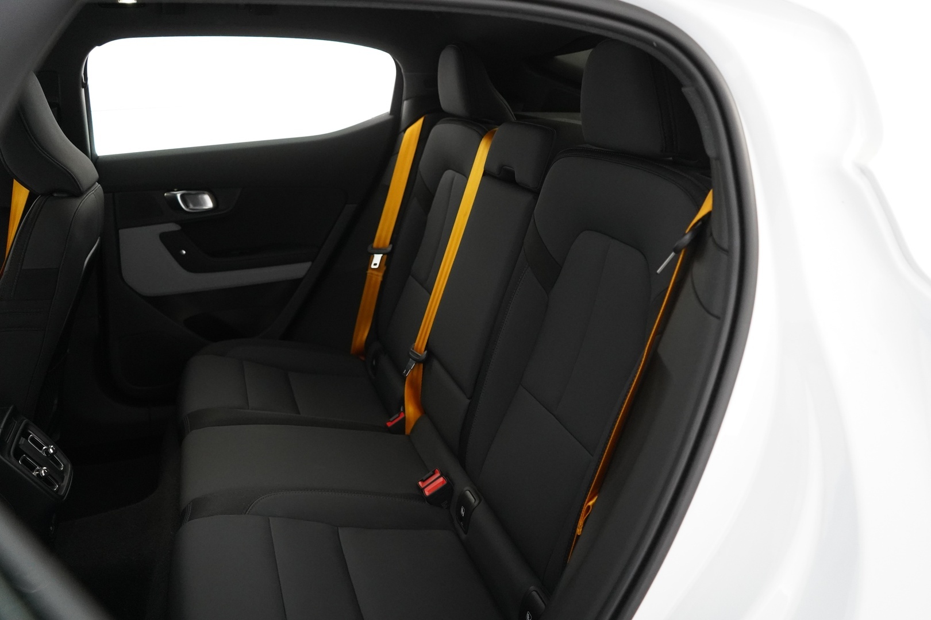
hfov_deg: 65.5
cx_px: 466
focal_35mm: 28
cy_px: 310
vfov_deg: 46.4
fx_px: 724
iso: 6400
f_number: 3.5
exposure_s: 1/80
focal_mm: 28
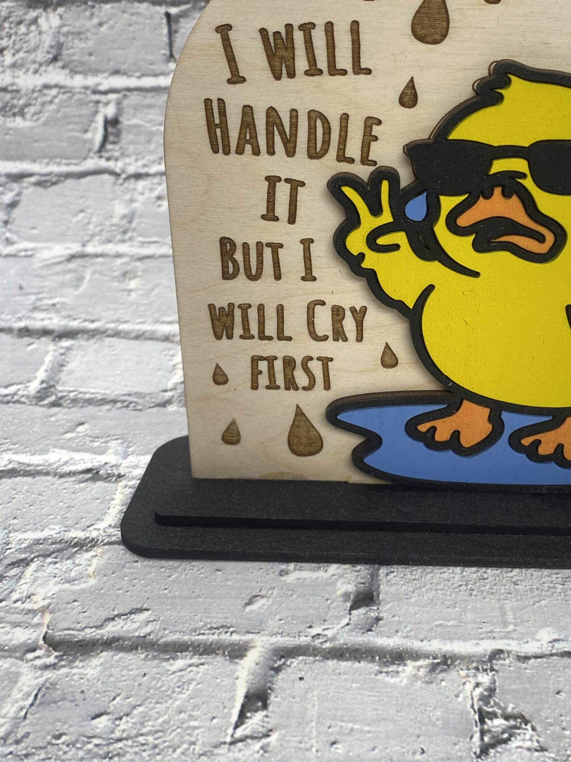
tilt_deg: -22.1
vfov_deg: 47.1
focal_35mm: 39
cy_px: 253
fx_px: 858
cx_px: 408
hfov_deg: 36.2
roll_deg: +0.1
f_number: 1.8
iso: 40
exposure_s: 1/120
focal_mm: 4.25
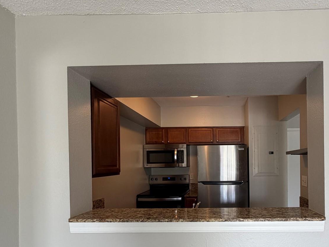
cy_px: 164
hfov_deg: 79.5
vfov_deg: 64.3
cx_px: 214
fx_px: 190
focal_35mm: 20
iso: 160
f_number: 2.2
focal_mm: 2.22
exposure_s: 1/120
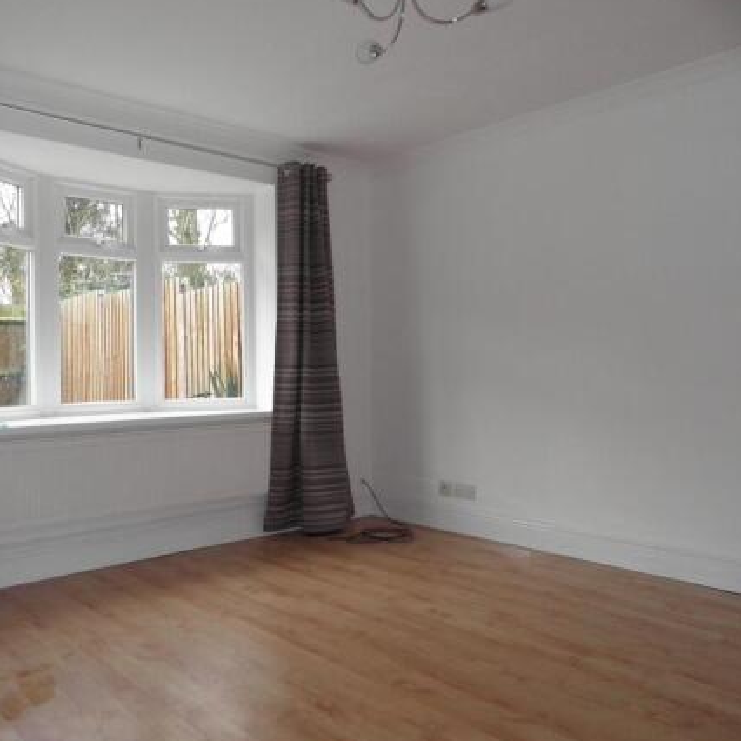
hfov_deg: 55.1
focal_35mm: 29
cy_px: 368
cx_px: 283
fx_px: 702
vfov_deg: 55.6
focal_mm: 4.3
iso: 160
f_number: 3.3
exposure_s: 1/30
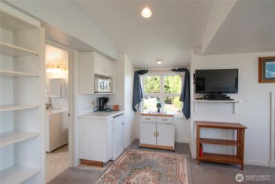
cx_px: 138
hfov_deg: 100.4
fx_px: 115
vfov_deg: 77.4
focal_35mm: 15
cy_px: 92
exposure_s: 1/60
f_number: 13
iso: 900
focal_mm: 10
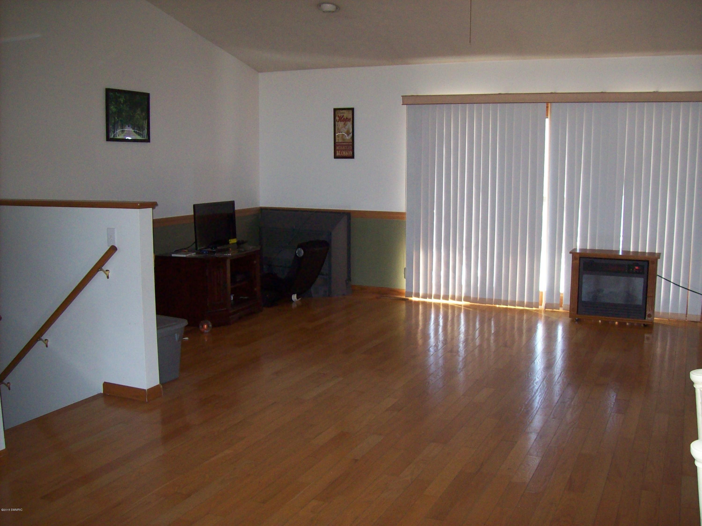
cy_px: 263
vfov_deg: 39.6
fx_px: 730
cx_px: 351
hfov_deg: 51.4
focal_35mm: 36
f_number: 2.7
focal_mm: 6
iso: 200
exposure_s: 1/64
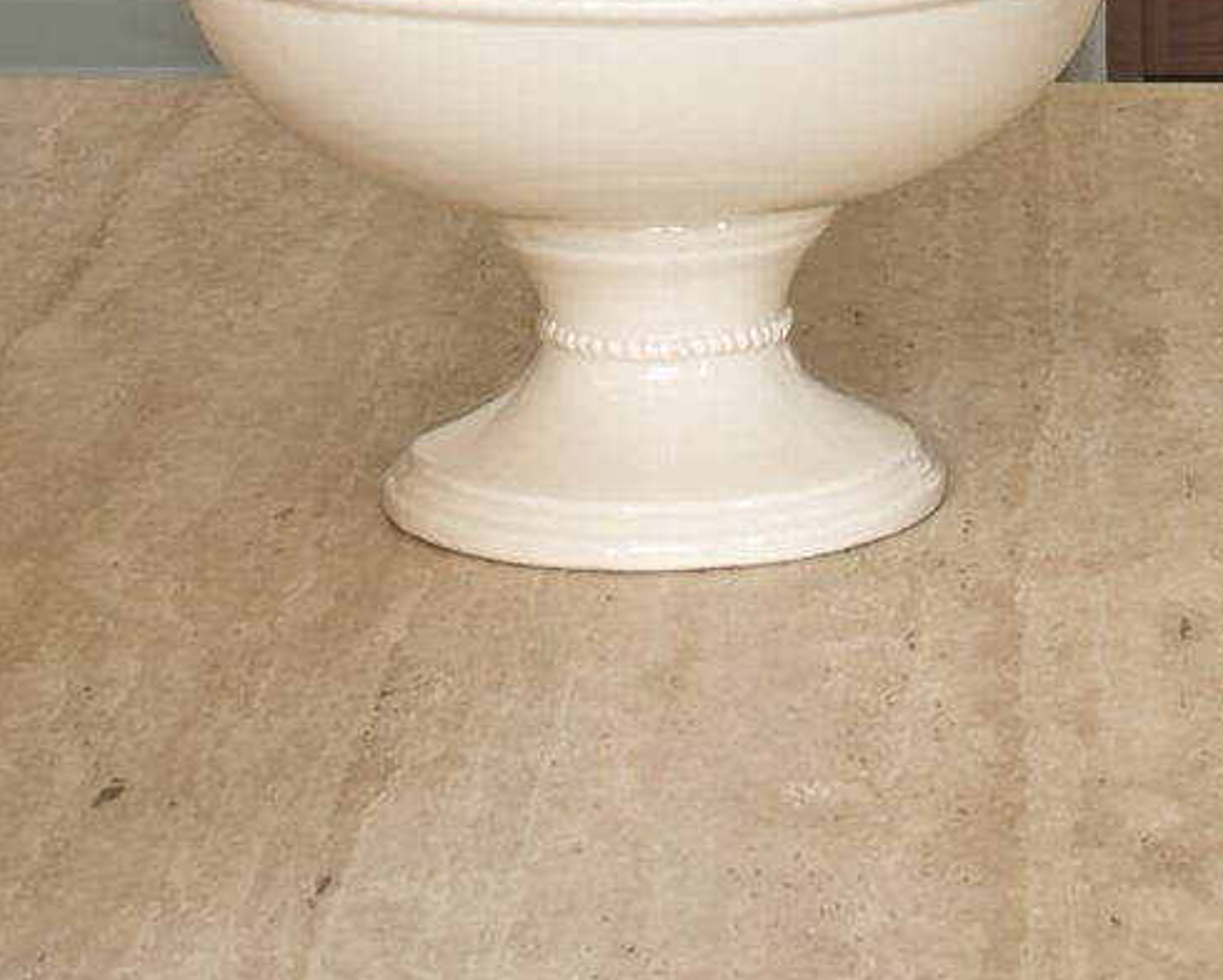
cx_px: 1012
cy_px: -1375
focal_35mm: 162
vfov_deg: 8.7
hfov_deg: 11.8
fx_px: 5868
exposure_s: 1/2
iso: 100
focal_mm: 33
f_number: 11
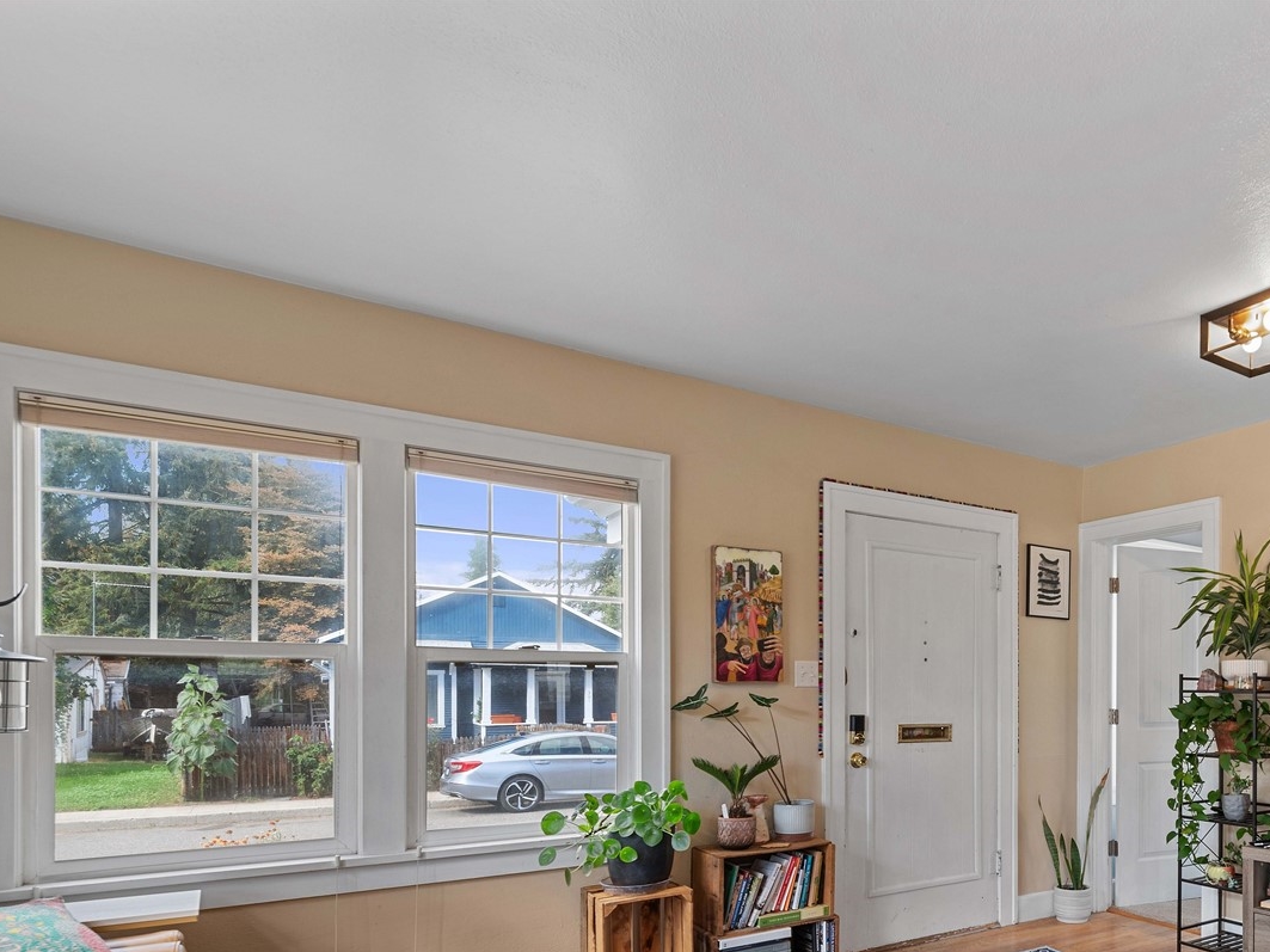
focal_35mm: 23
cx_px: 990
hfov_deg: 67.9
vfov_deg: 56.9
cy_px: 673
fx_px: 844
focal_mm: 15
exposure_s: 1/5
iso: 200
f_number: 7.1
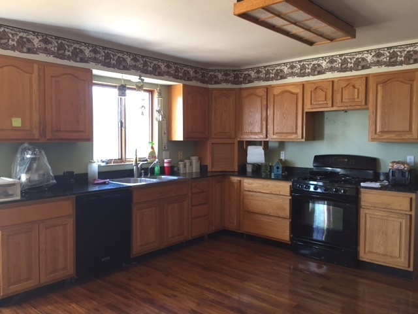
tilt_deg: -3.6
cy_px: 157
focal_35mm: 29
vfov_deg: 48.2
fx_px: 350
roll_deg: -0.4
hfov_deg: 61.7
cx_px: 209
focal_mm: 4.15
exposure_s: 1/30
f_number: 2.2
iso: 80
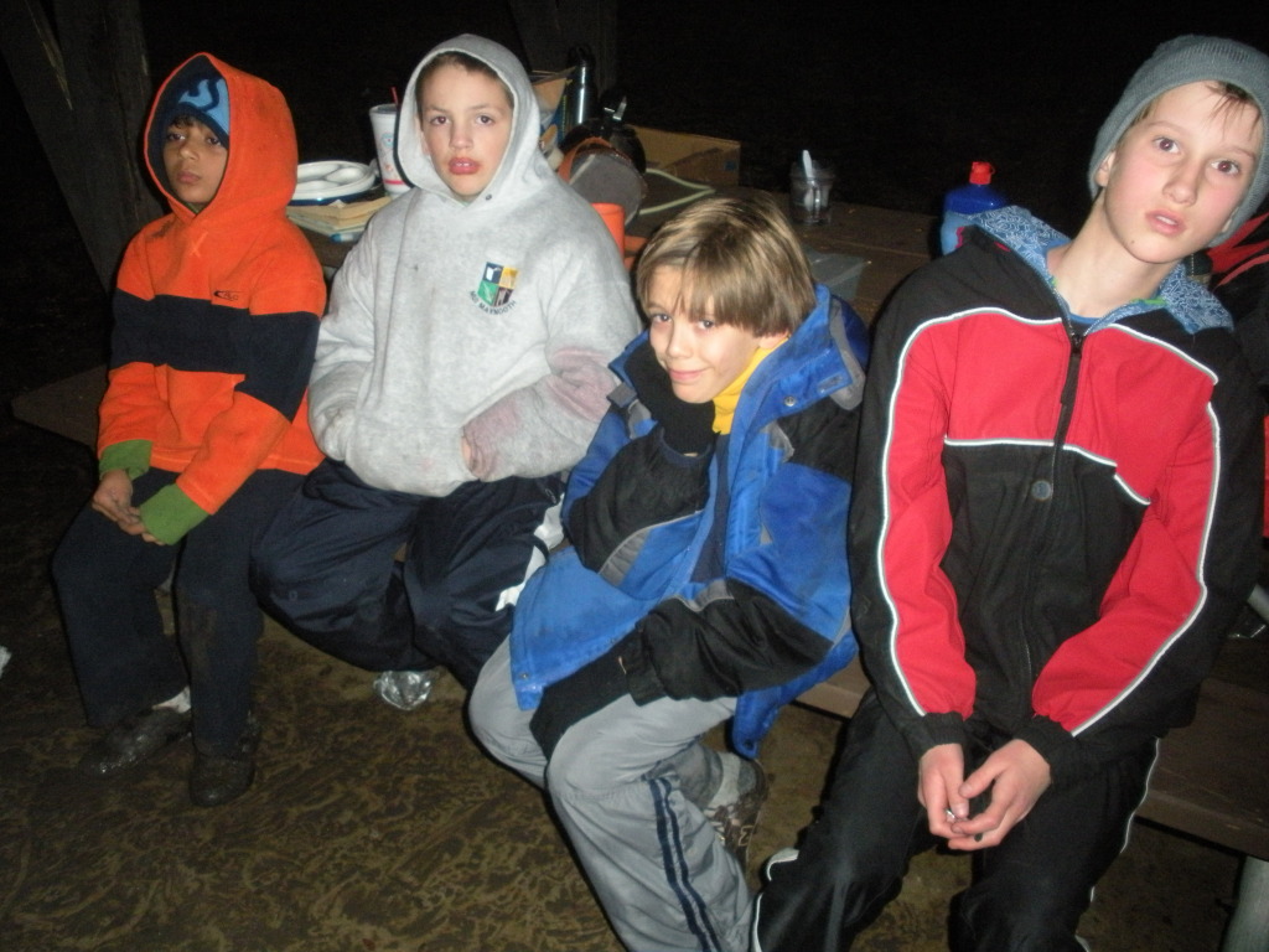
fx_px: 1320
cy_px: 476
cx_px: 634
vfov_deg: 39.7
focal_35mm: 36
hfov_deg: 51.4
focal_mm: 6.3
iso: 406
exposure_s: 1/60
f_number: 3.5
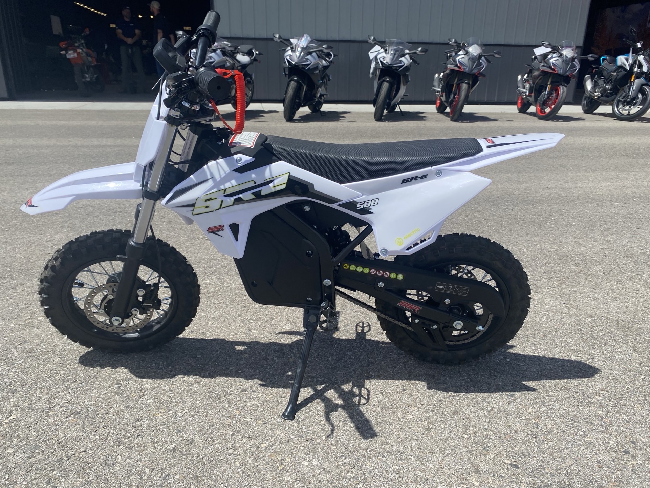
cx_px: 325
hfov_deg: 67.3
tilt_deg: -21.0
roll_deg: -1.4
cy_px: 244
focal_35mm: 26
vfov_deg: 53.1
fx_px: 488
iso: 32
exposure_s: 1/3497
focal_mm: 4.25
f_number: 1.8
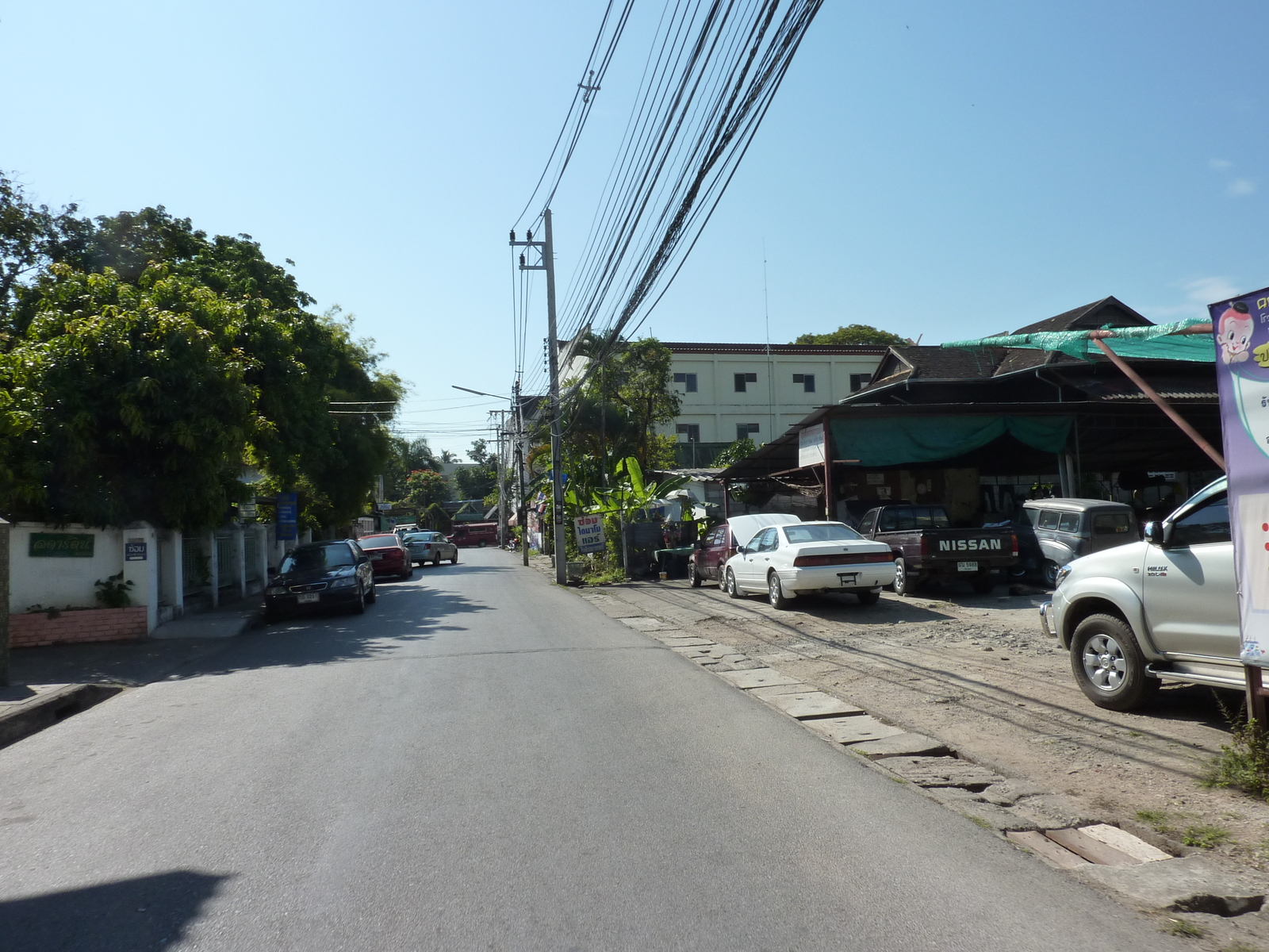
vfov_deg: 54.9
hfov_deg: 69.4
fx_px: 916
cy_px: 476
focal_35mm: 25
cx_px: 634
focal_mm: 4.1
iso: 125
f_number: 5.6
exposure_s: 1/400
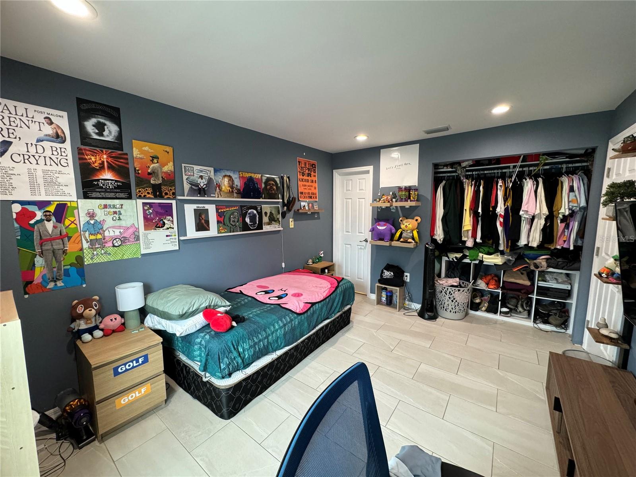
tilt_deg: -7.0
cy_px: 238
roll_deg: -0.2
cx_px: 318
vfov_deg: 85.7
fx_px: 257
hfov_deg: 102.1
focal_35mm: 14
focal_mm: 2.22
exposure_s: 1/63
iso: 250
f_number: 2.2
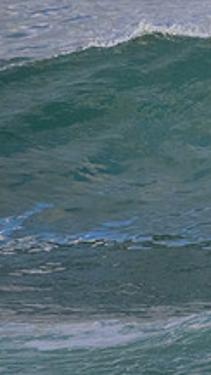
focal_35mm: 2240
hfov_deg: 0.5
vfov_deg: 1.0
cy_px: 60
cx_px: 441
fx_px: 22289
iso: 5600
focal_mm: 800
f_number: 11
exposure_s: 1/1250
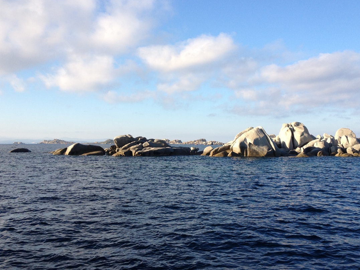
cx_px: 190
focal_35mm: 39
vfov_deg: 36.8
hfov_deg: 47.8
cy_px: 138
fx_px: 406
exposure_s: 1/890
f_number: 2.4
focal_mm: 4.28
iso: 64
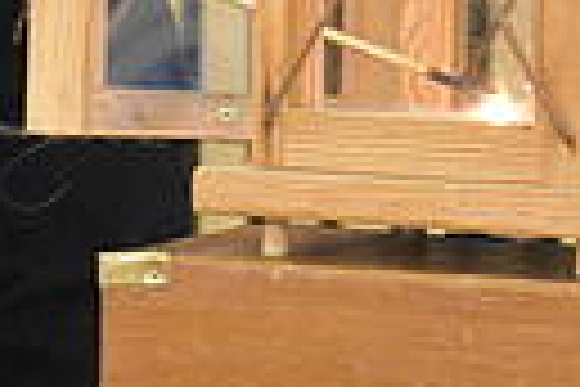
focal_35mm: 644
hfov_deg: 3.2
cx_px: 283
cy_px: -374
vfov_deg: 2.1
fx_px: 10375
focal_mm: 66
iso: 4500
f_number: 5
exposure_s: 1/60
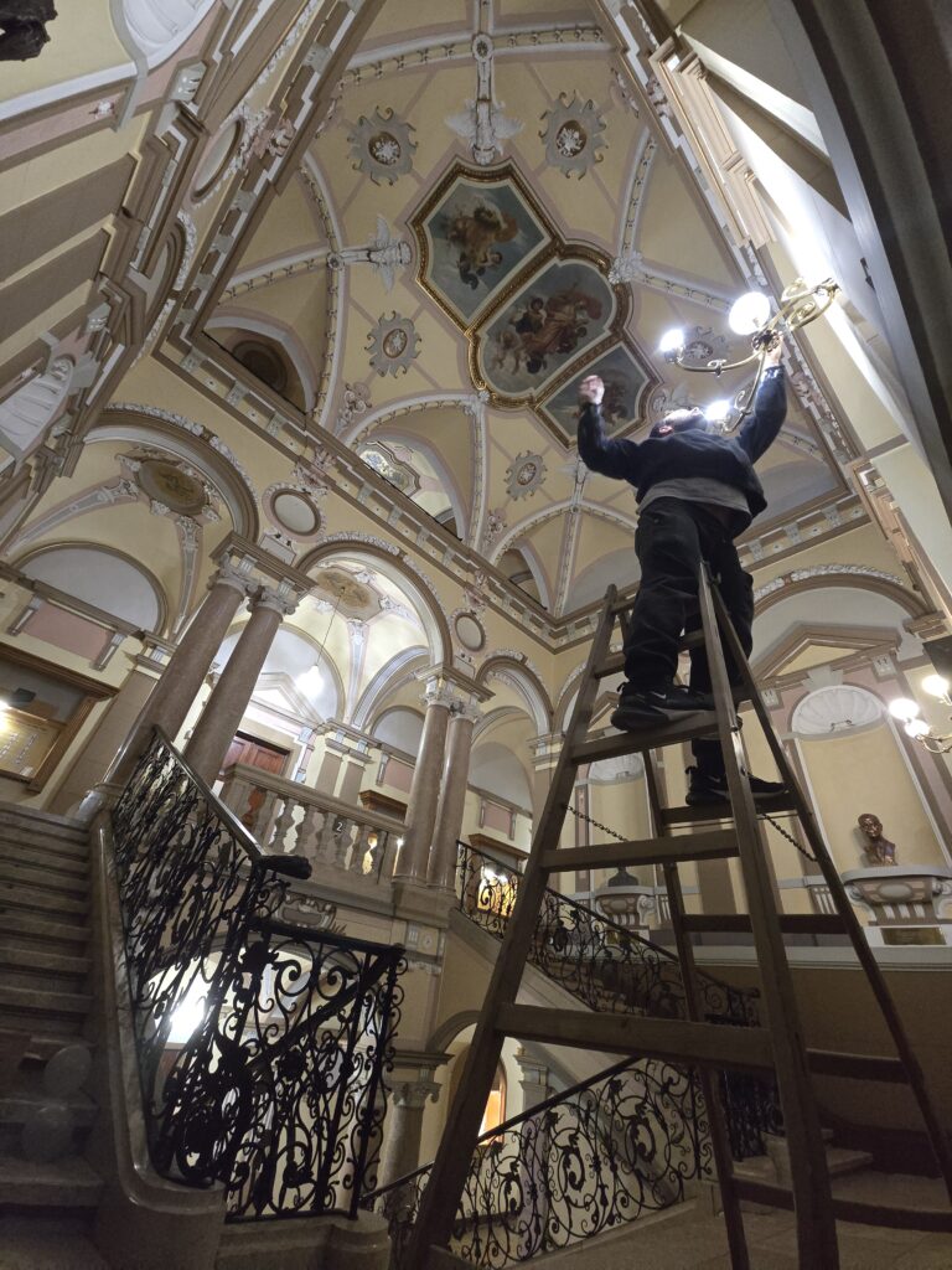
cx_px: 476
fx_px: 477
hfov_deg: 89.9
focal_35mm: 13
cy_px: 635
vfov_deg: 106.2
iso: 1000
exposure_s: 1/50
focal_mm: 2.2
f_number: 2.2
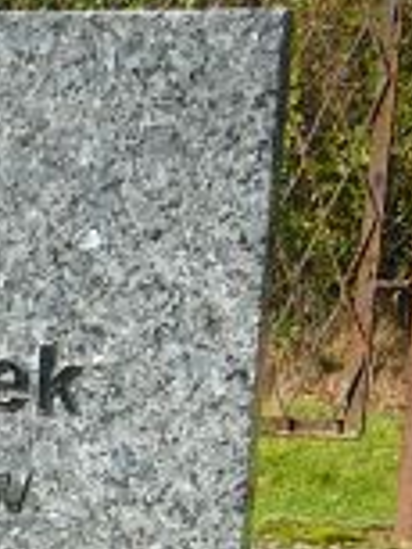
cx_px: -348
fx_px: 2314
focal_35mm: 146
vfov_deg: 12.2
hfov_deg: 9.6
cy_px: 1044
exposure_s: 1/500
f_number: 2.8
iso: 80
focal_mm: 5.2
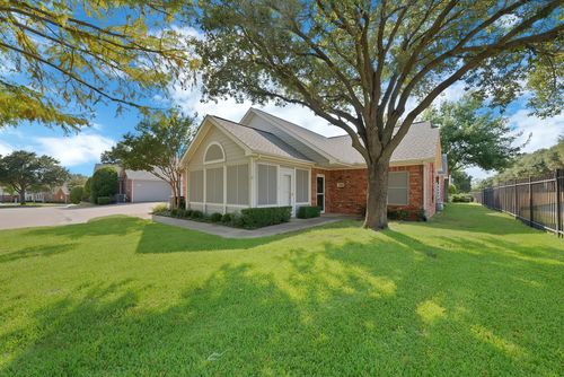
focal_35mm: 13
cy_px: 188
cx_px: 282
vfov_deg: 85.5
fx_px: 204
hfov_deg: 108.3
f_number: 9
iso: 640
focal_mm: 13
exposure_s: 1/160
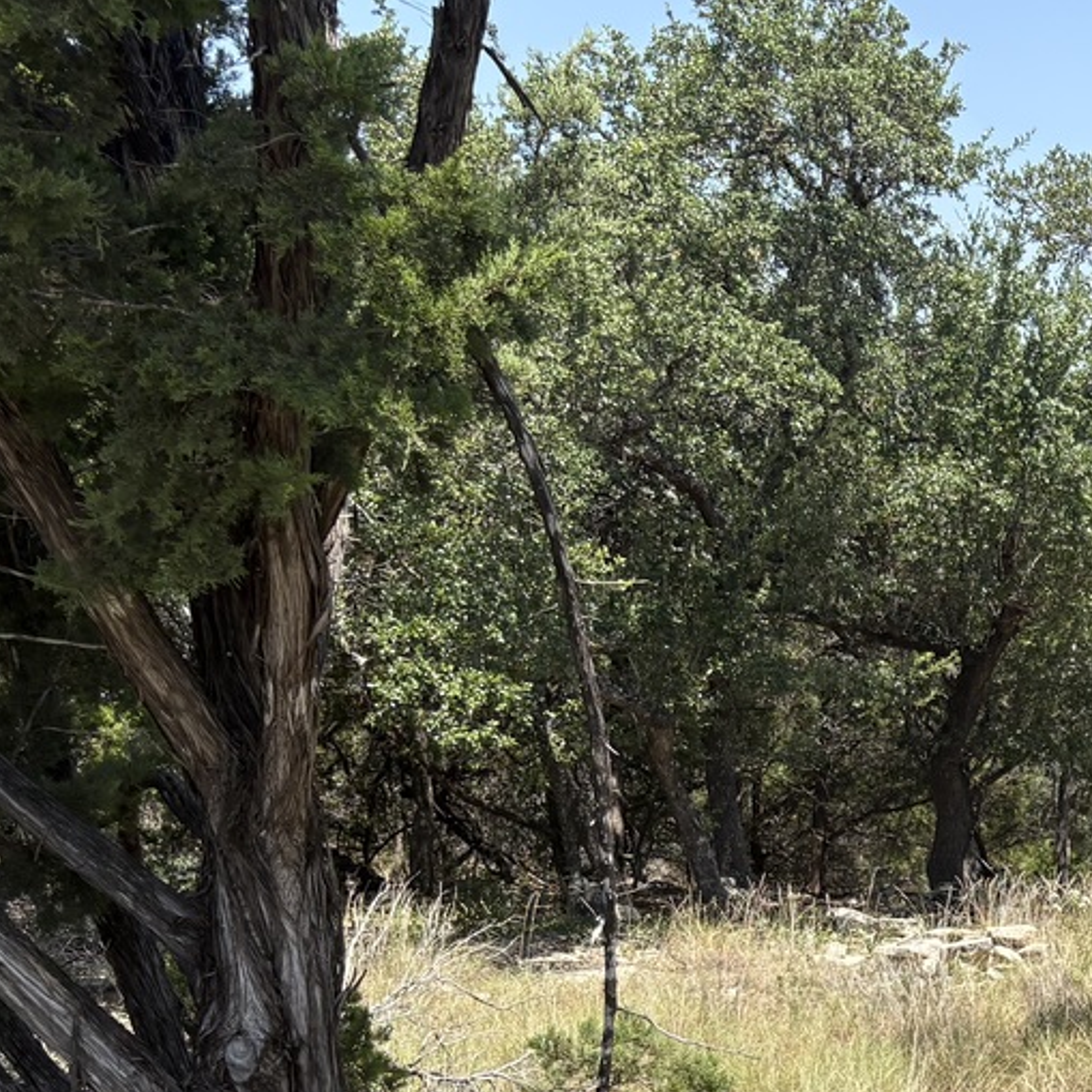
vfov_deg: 25.9
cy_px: 910
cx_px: 1279
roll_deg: +0.9
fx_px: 2320
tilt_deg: -7.2
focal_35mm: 65
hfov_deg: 24.3
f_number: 1.6
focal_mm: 5.96
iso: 50
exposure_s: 1/1587
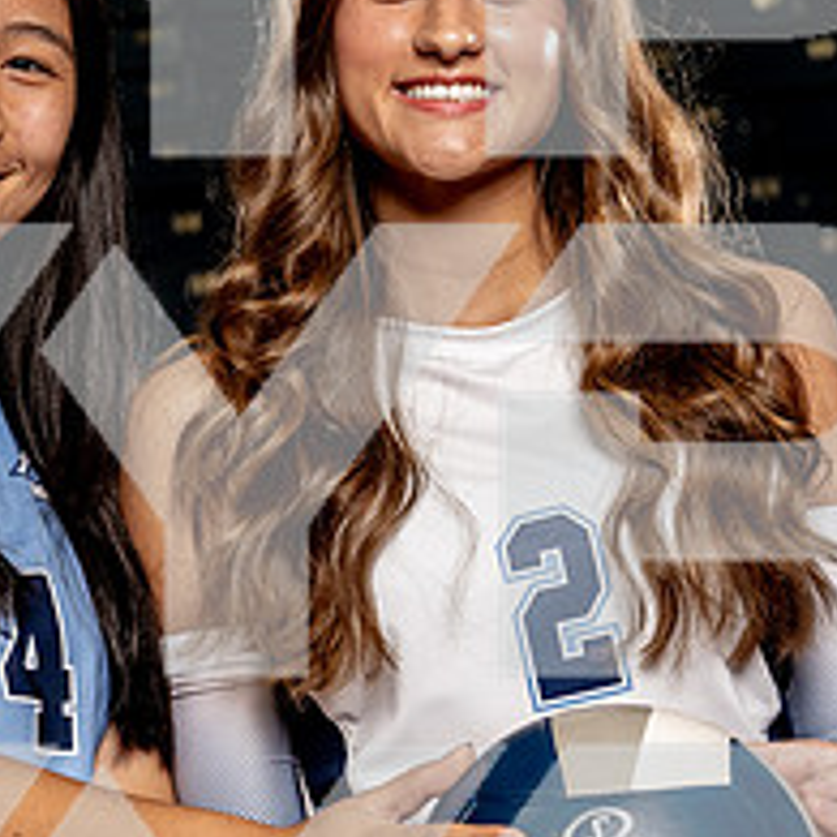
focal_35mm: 134
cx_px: 416
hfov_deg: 13.0
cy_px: 453
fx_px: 3666
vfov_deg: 13.0
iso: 400
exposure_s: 1/250
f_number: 5
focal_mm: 53
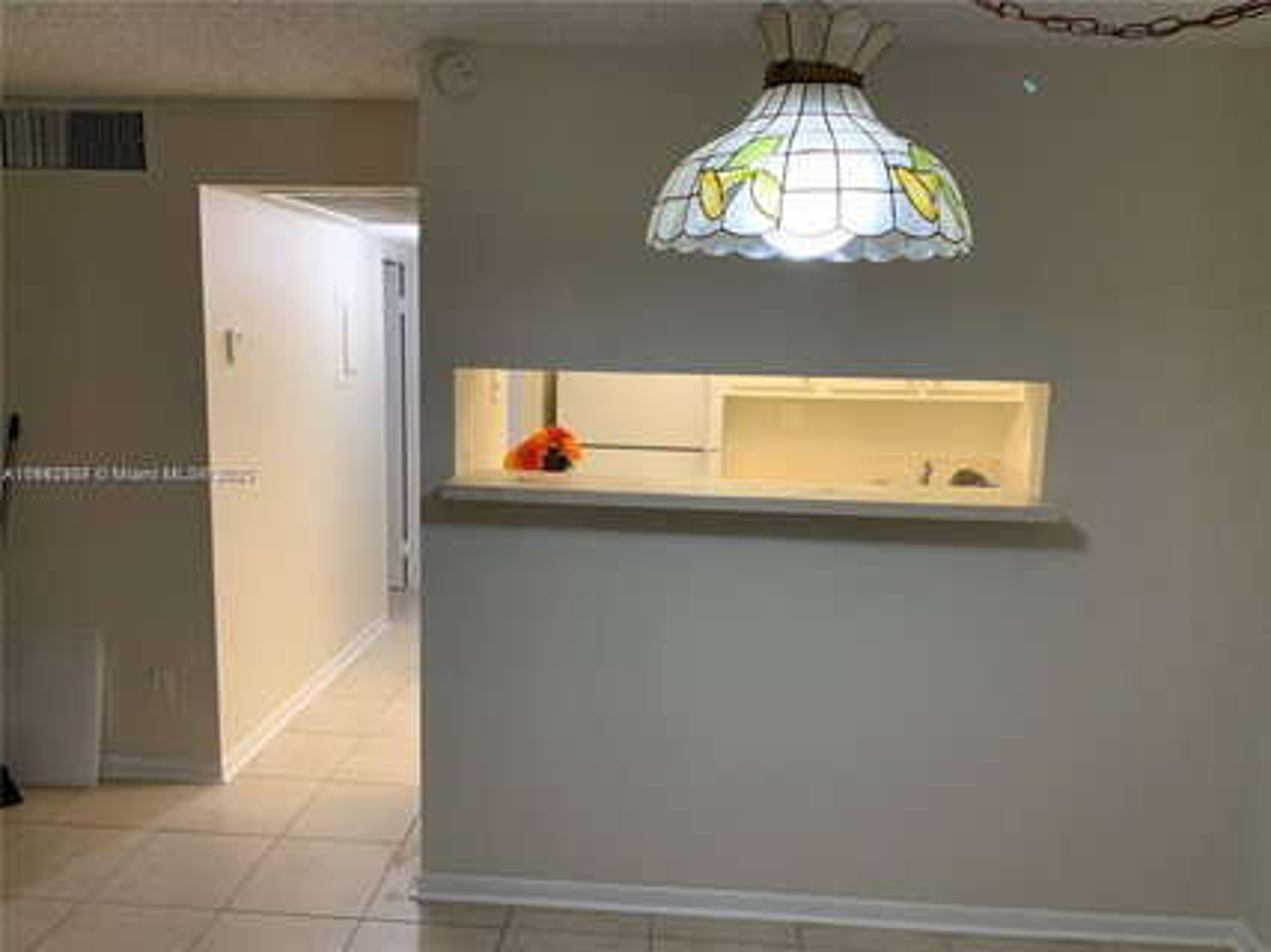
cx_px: 636
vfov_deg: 53.0
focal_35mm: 26
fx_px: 954
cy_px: 476
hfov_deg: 67.3
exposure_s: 1/60
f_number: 1.8
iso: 200
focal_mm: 4.25
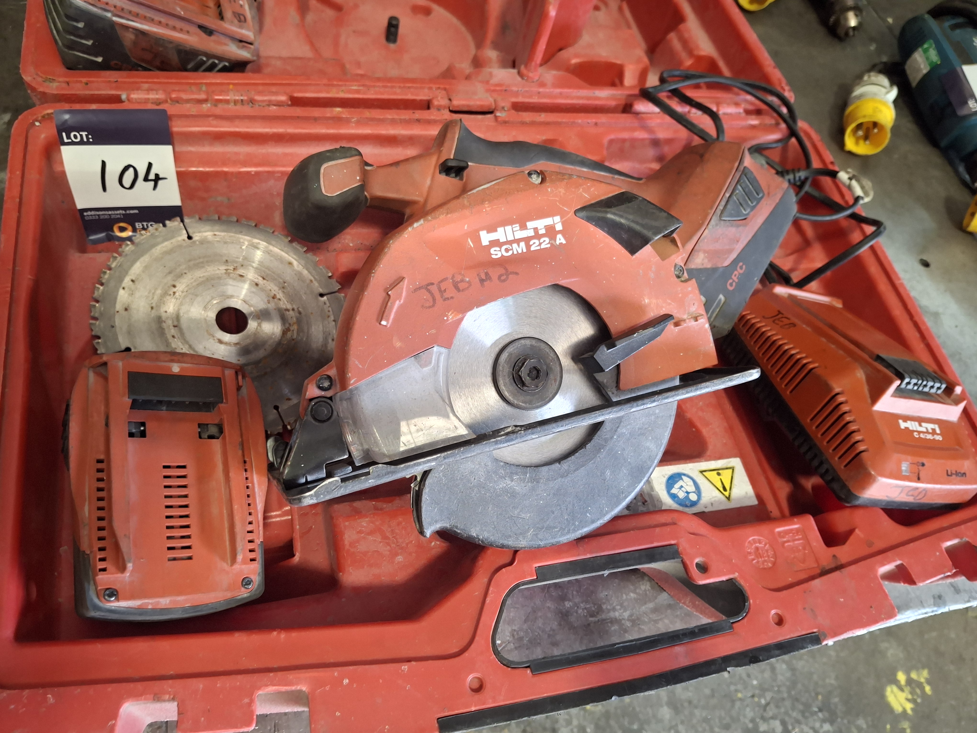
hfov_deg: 69.4
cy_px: 366
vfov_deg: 54.9
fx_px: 706
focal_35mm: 25
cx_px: 488
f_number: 1.8
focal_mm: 4.69
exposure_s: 1/60
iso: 250
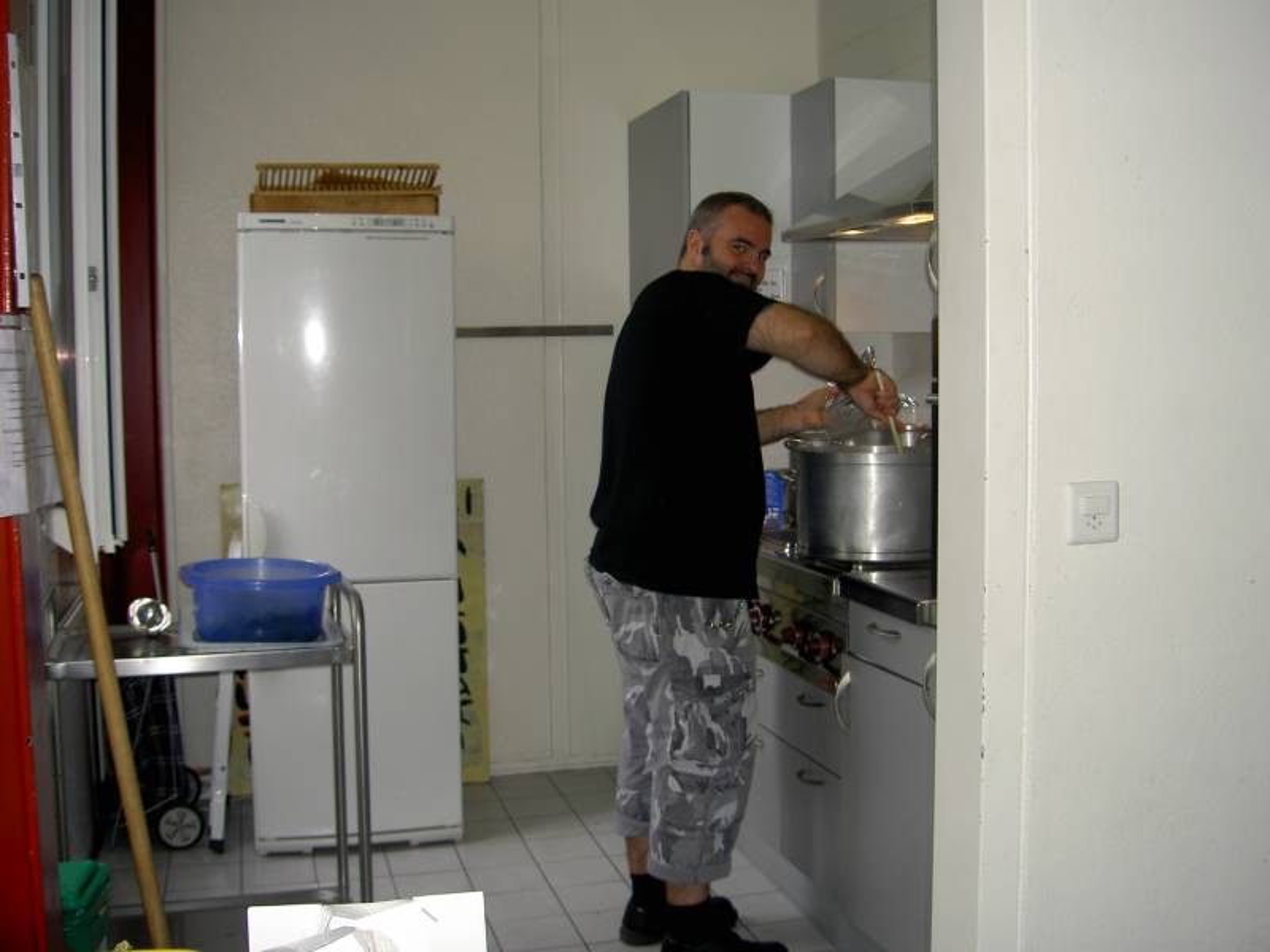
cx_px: 635
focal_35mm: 39
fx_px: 1431
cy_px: 476
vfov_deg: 36.8
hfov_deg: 47.9
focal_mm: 8
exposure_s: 1/60
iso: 100
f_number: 2.8
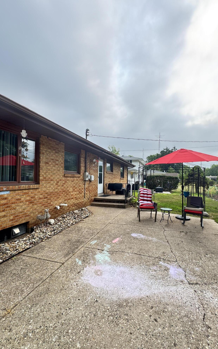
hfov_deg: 74.6
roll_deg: +0.7
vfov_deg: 101.5
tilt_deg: +2.1
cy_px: 176
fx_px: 143
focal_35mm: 15
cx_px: 121
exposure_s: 1/359
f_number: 2.2
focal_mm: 2.22
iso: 40
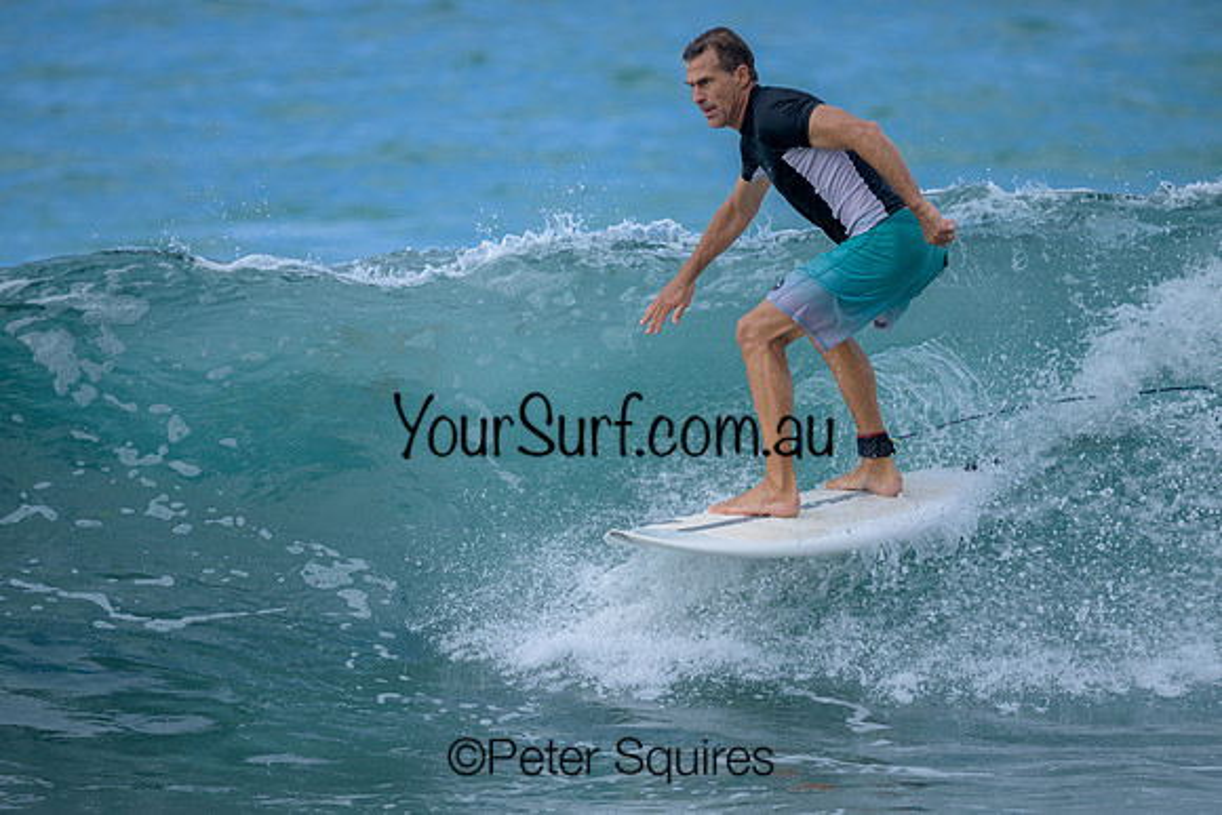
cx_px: 645
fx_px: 28650
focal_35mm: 844
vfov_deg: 1.6
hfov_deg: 2.4
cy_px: 400
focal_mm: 800
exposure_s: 1/2000
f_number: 6.3
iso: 500
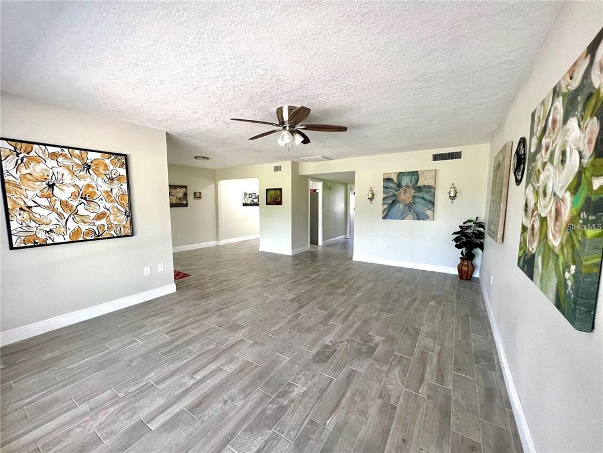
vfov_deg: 89.9
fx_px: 226
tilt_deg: -6.5
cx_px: 302
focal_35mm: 13
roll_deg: -0.6
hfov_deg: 106.2
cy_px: 226
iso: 200
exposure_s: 1/120
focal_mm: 1.57
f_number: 1.8
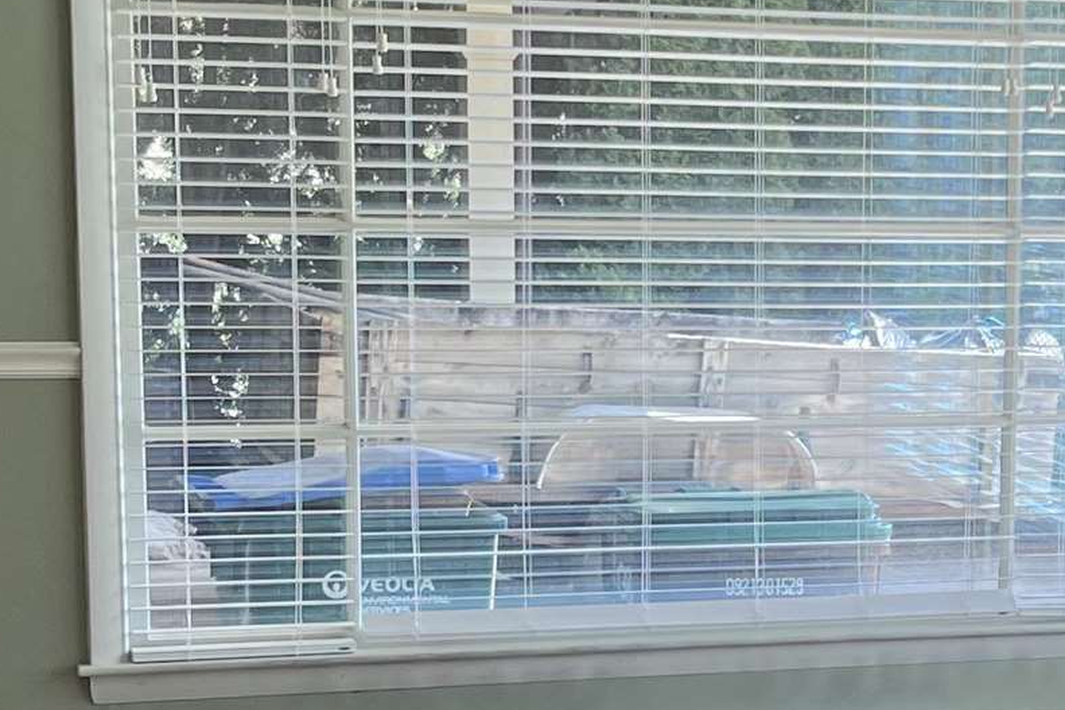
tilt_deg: -8.9
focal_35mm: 105
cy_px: 632
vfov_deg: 12.9
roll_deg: -1.1
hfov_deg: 18.9
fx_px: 3105
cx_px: 1078
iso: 50
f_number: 1.6
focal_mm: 5.1
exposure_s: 1/253
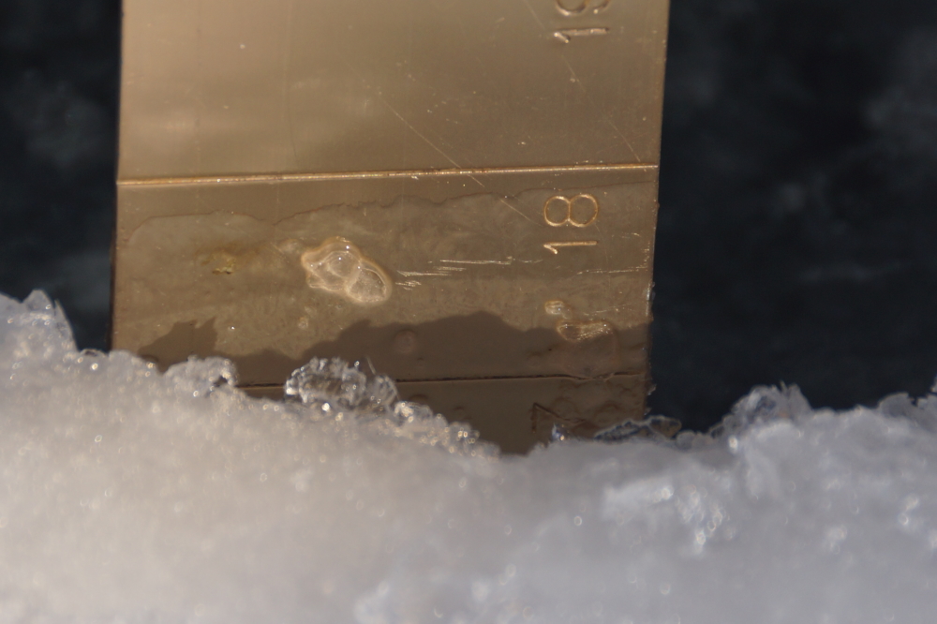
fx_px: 9757
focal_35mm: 375
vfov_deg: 3.7
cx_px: 468
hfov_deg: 5.5
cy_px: 312
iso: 125
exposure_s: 1/400
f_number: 6.3
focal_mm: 250
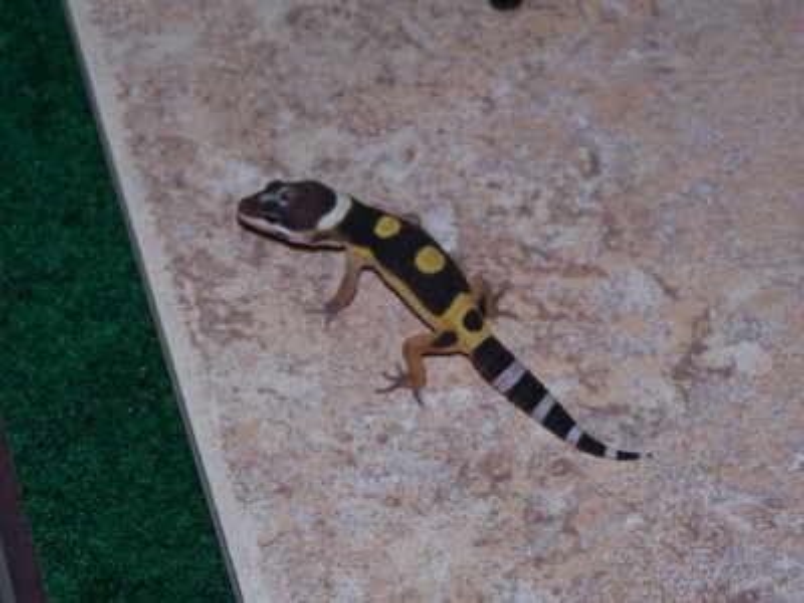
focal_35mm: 128
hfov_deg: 15.4
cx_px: 402
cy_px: 302
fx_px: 2973
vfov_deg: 11.6
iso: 80
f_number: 3.2
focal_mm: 21.2
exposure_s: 1/100
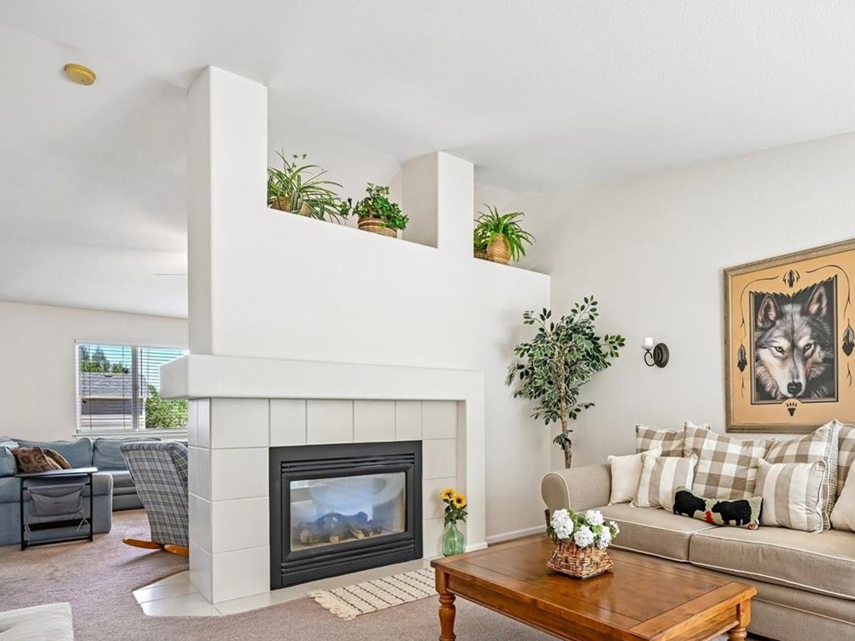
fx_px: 519
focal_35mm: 21
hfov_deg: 76.5
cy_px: 403
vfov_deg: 62.5
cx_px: 571
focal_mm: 14
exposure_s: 1/13
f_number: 10
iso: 400
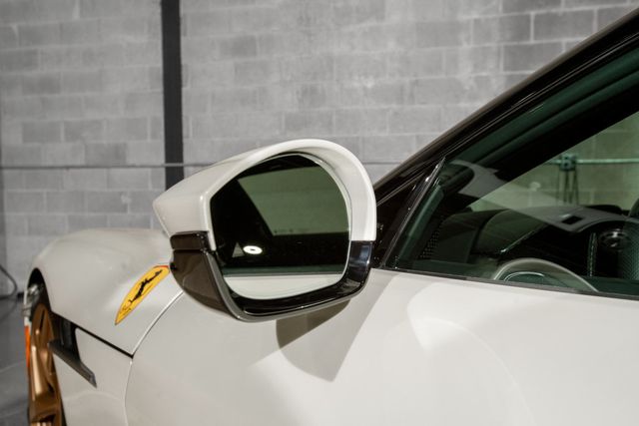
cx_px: 320
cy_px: 213
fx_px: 621
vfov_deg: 37.9
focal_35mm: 35
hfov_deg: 54.4
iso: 640
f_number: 8
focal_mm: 35
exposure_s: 1/160
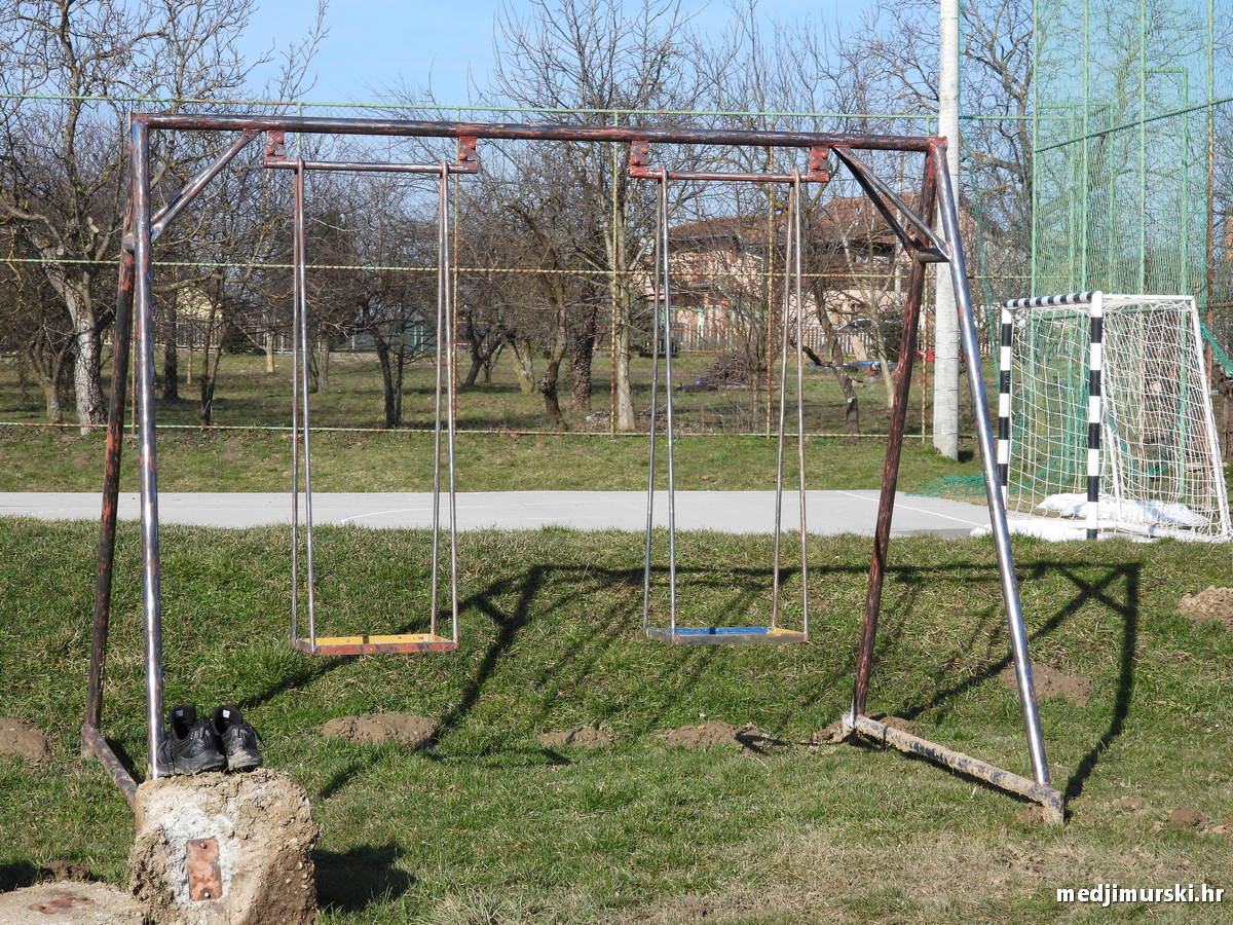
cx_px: 616
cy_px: 462
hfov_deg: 24.4
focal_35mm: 80
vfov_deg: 18.4
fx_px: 2850
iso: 100
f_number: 3.5
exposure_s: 1/1000
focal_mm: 14.4
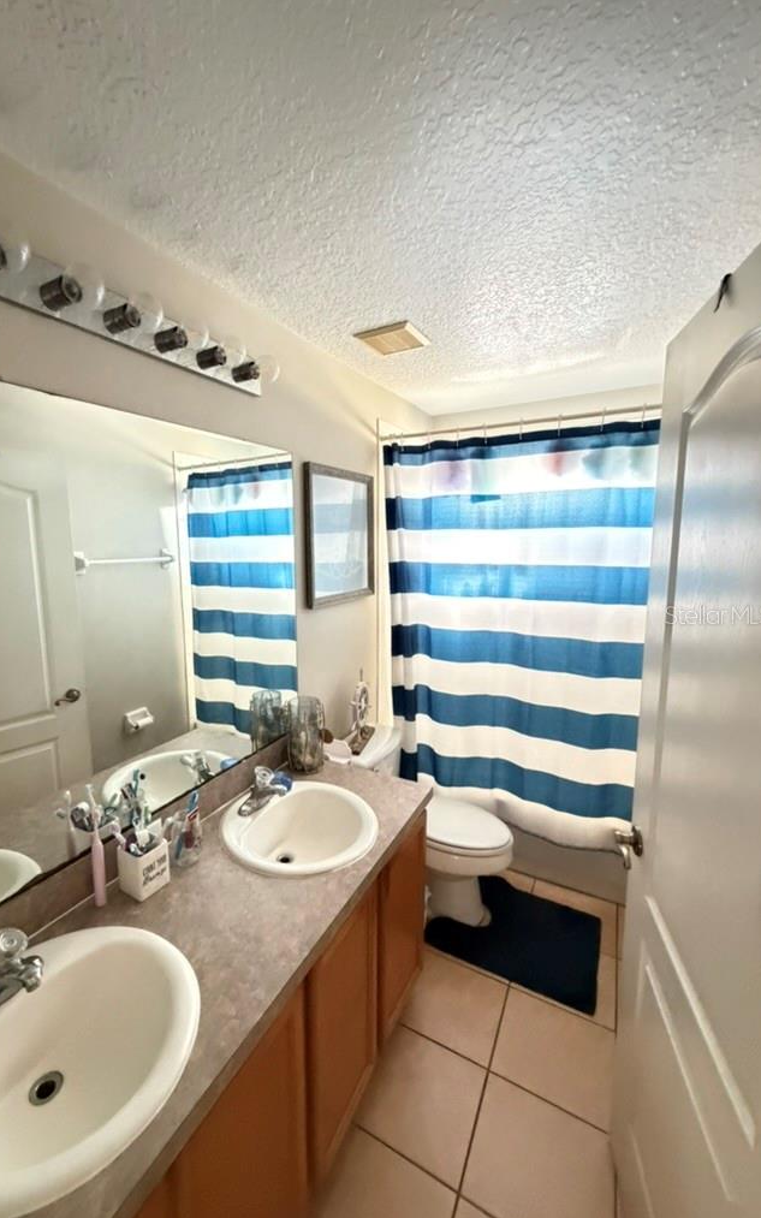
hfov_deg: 74.2
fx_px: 498
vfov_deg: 101.5
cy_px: 614
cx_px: 316
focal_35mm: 15
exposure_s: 1/30
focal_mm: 2.22
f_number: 2.2
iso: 1600
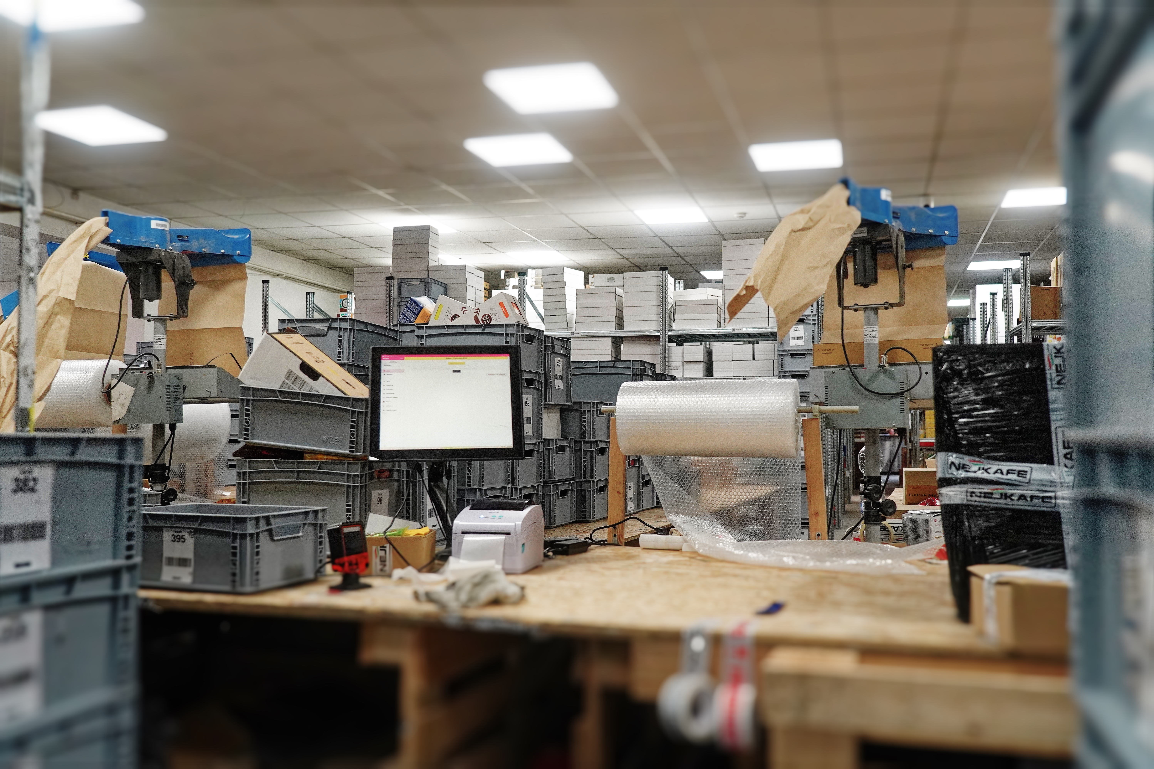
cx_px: 577
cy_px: 384
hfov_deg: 58.7
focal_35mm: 32
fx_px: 1026
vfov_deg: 41.1
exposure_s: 1/200
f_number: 4
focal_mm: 32
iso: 5000
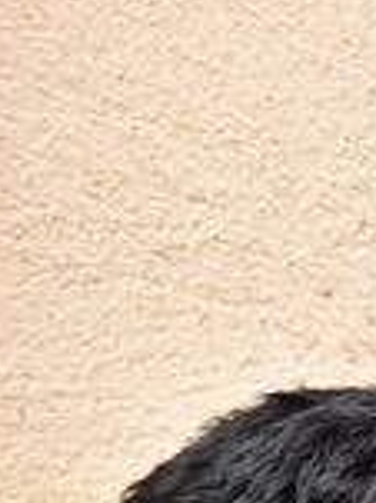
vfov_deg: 2.8
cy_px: 296
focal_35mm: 712
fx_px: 10319
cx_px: 762
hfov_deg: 2.1
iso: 400
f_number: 5
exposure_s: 1/1250
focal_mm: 155
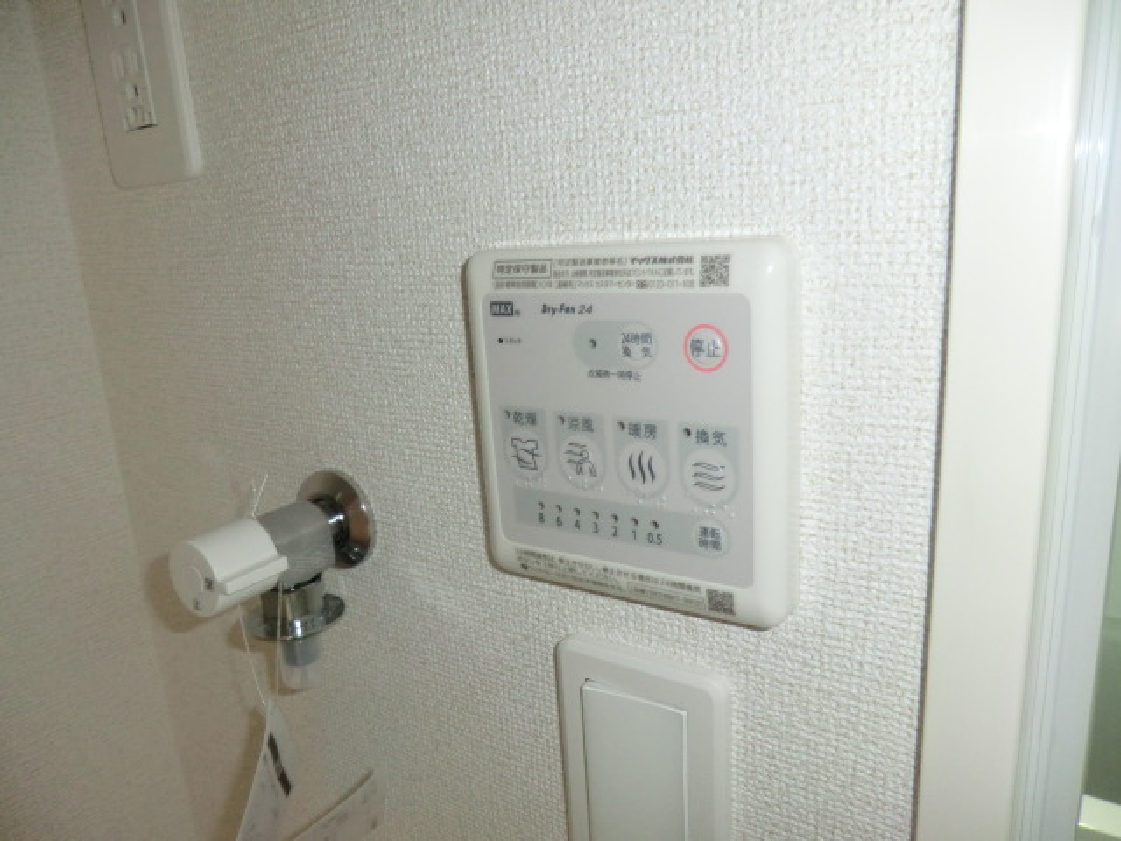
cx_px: 560
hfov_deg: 71.6
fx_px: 777
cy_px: 420
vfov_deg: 56.8
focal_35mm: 24
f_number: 3.2
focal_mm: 4.3
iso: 200
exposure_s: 1/15
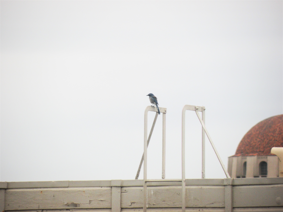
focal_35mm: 486
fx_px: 3973
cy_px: 106
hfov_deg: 4.1
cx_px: 142
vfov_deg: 3.1
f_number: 4.5
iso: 66
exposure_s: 1/145
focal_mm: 84.2
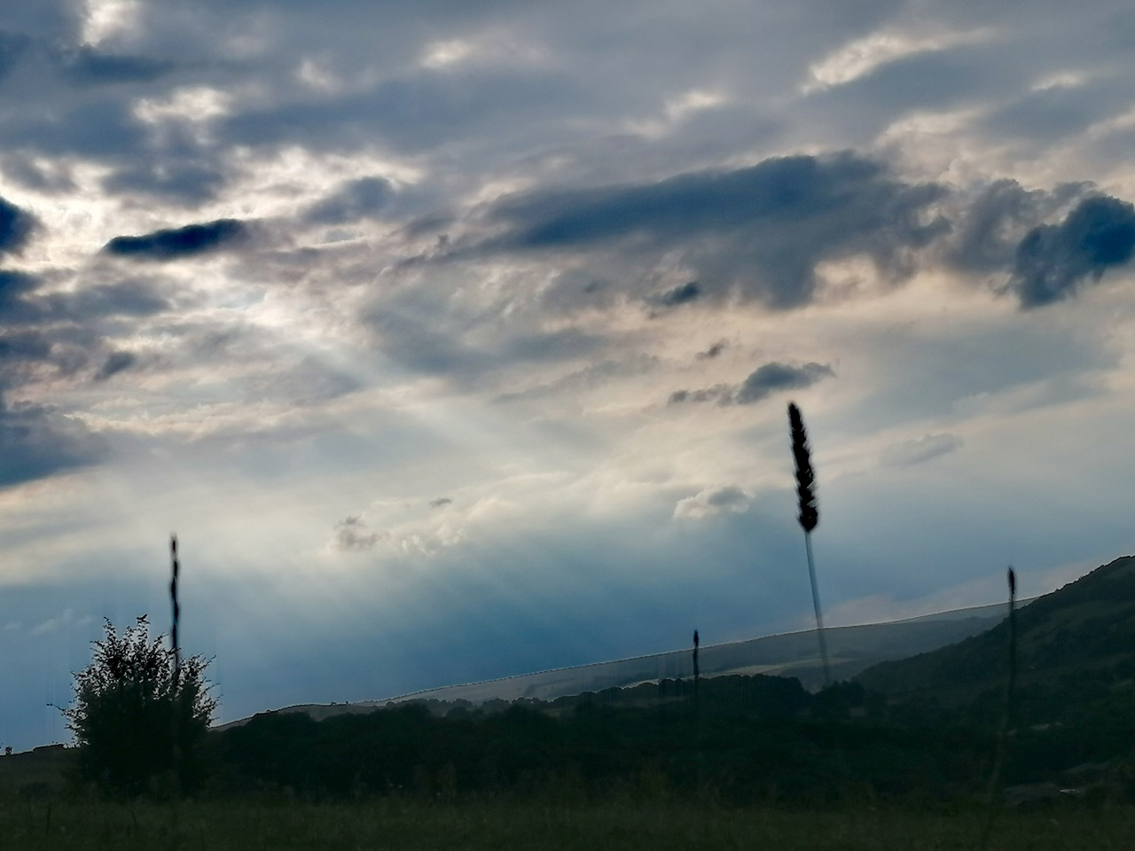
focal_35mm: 71
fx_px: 2328
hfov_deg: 27.4
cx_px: 568
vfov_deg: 20.7
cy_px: 426
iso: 50
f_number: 1.8
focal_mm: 4.75
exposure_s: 1/2169
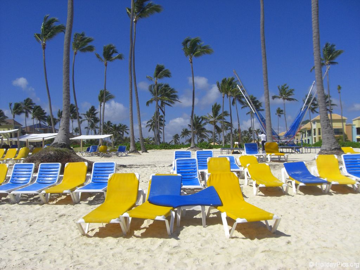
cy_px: 135
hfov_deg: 49.0
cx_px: 180
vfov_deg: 37.7
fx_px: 395
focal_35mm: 38
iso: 64
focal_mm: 6.2
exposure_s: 1/320
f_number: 8
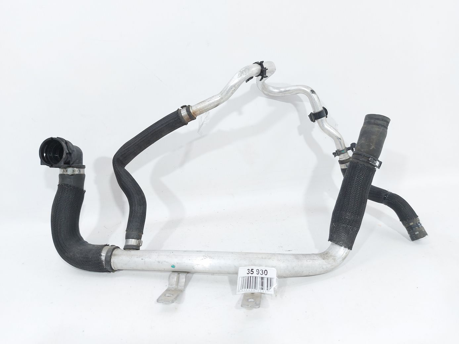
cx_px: 230
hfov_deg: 71.6
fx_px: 318
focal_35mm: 24
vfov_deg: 56.8
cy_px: 172
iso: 64
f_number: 1.8
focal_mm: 5.23
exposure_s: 1/50
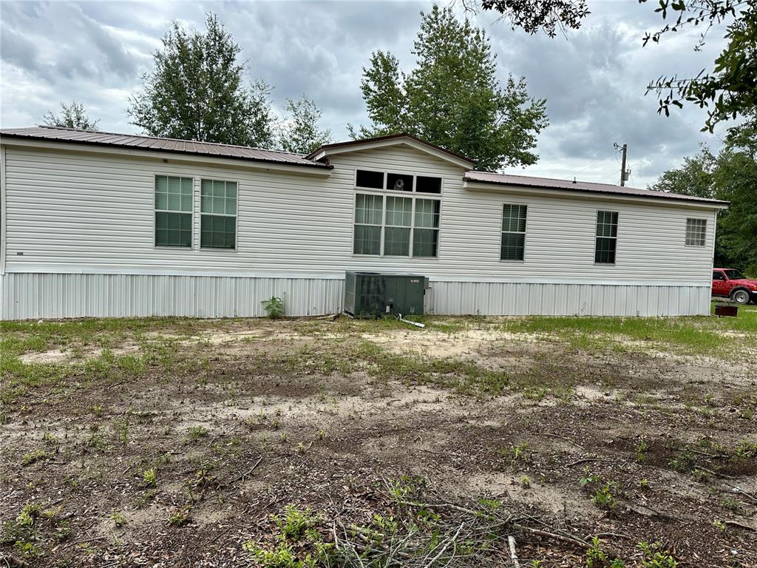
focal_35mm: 24
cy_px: 284
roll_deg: -2.0
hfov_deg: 71.6
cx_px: 378
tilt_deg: -3.5
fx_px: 525
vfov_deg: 56.8
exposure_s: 1/1845
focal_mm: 6.86
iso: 80
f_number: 1.78
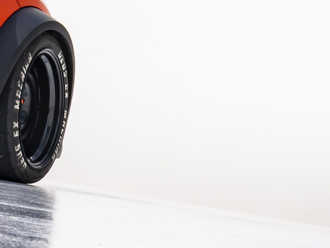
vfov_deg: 7.5
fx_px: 1840
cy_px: -199
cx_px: -261
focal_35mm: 193
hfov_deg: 9.7
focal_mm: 31
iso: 100
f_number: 11
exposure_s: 1/125
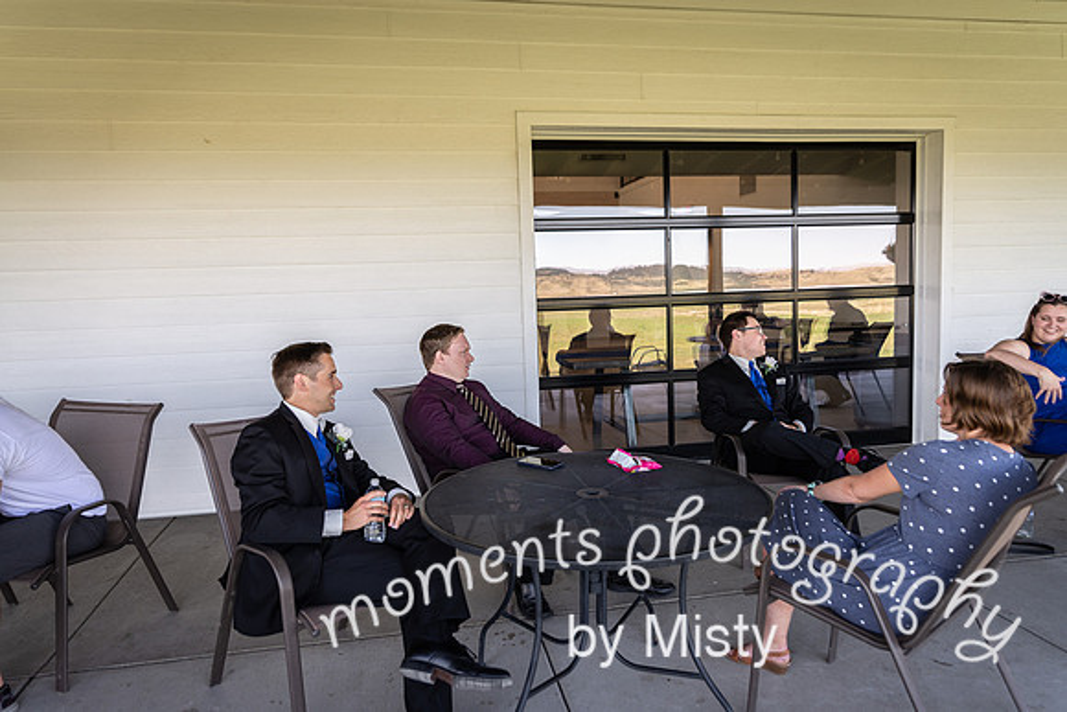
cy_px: 356
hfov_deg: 73.7
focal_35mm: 24
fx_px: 711
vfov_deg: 53.2
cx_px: 534
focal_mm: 24
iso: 160
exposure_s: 1/125
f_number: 3.2
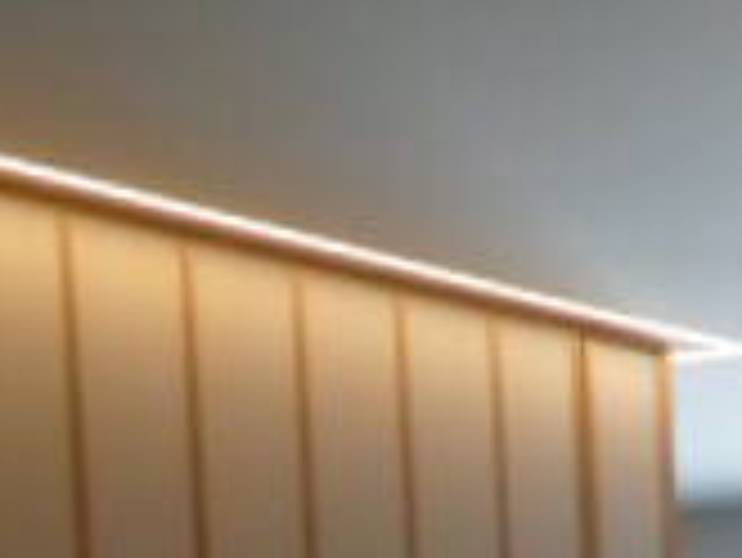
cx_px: 1349
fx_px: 3325
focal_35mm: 155
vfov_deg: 8.8
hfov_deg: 11.7
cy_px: 1292
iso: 80
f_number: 2.5
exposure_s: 1/60
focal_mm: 4.5
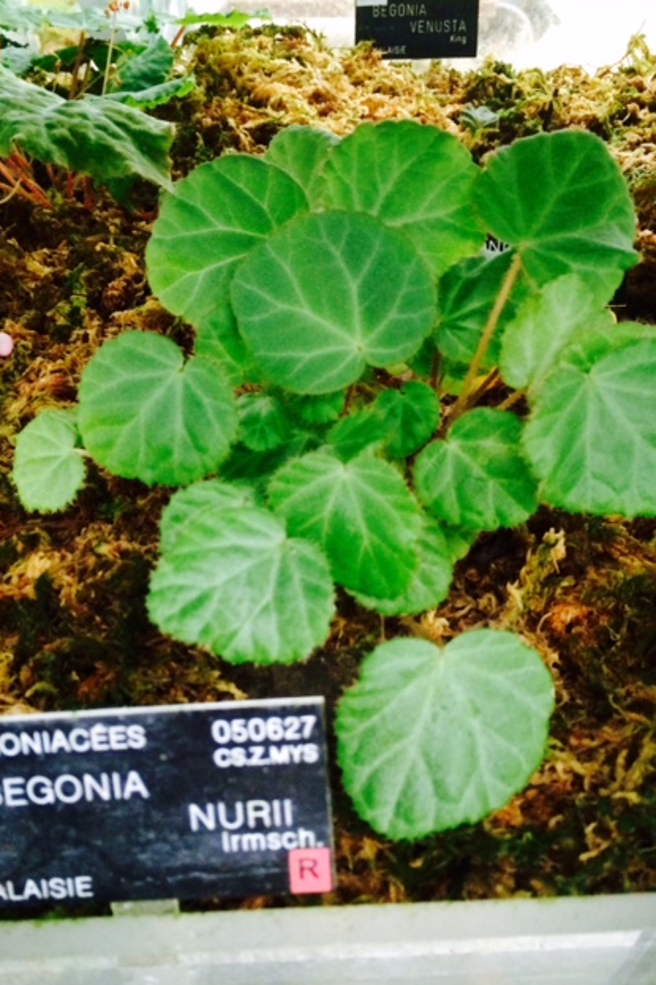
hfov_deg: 42.2
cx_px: 283
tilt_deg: -46.0
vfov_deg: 60.3
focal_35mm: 31
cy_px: 501
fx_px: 848
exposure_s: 1/30
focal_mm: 4.15
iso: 320
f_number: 2.2
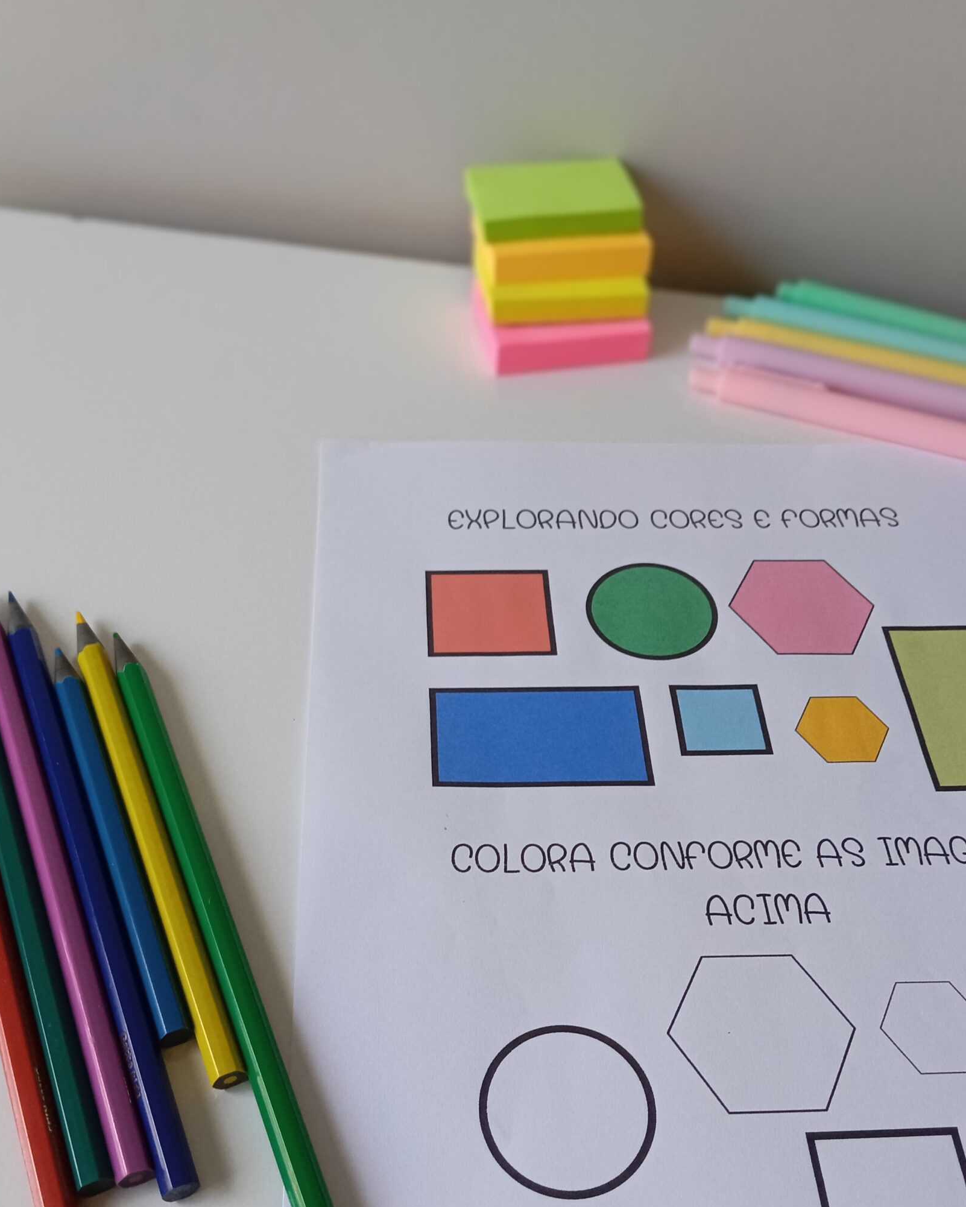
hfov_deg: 42.2
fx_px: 1251
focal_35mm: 35
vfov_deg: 51.3
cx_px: 496
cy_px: 699
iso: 577
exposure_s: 1/60
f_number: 1.8
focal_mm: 4.22
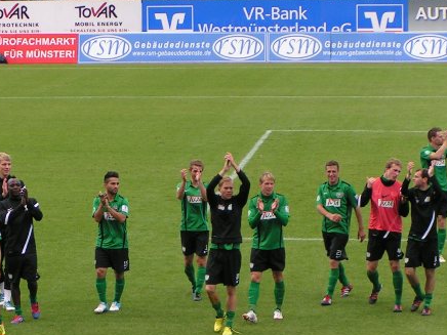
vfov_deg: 7.5
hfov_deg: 10.0
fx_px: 2557
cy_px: 180
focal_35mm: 198
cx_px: 99
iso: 50
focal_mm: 16.6
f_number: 4.5
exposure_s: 1/125
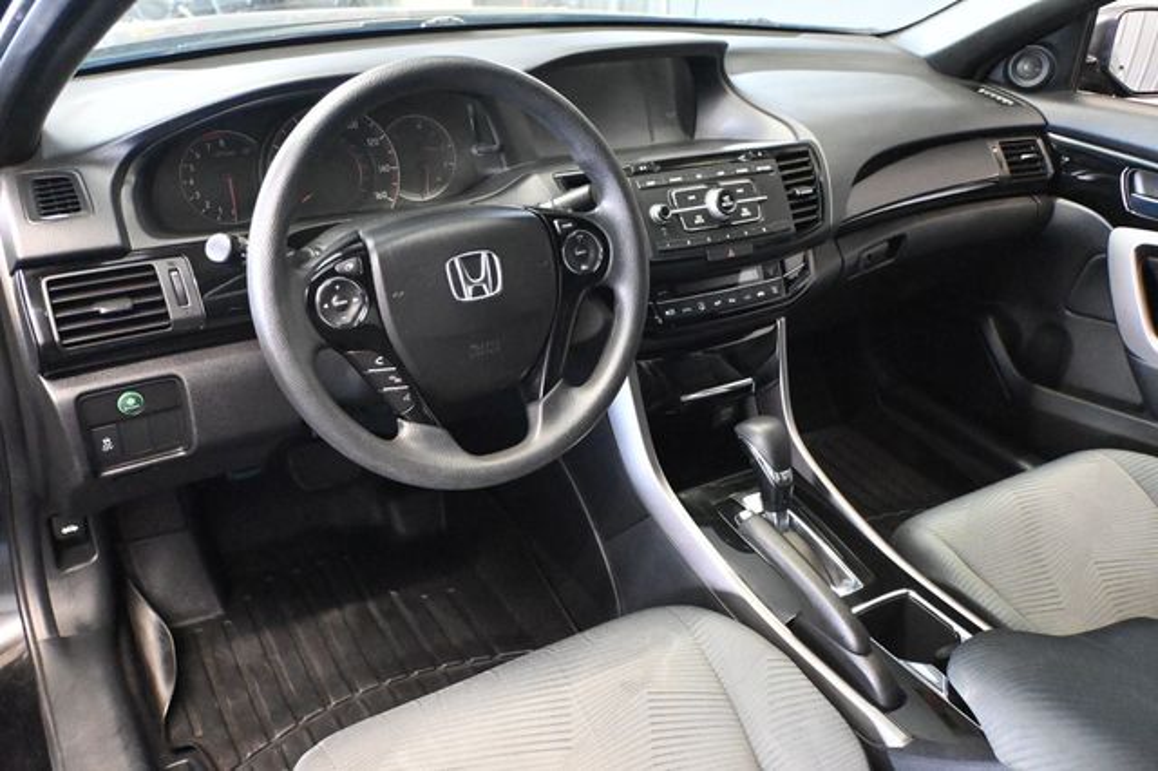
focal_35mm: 31
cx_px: 579
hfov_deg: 60.7
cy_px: 386
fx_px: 989
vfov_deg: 42.6
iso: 12800
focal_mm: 20.5
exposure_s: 1/40
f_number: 3.8
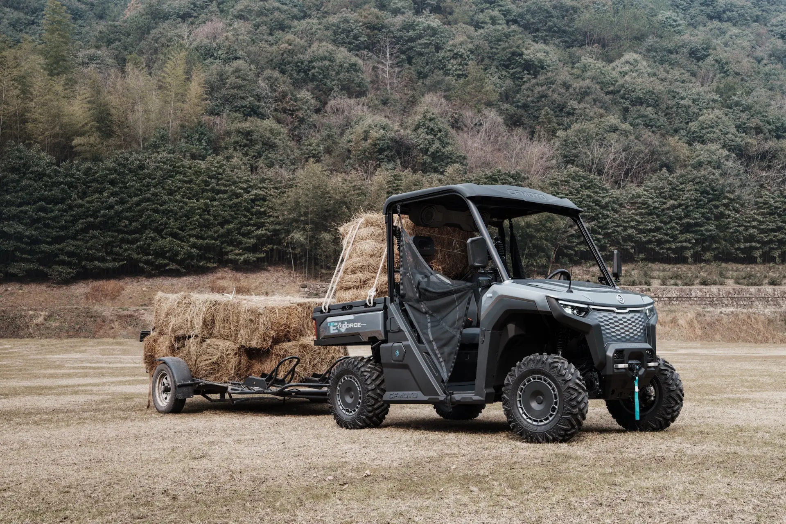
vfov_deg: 31.8
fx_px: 919
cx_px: 393
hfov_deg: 46.3
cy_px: 262
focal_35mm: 42
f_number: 9
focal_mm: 42.1
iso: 100
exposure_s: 1/100
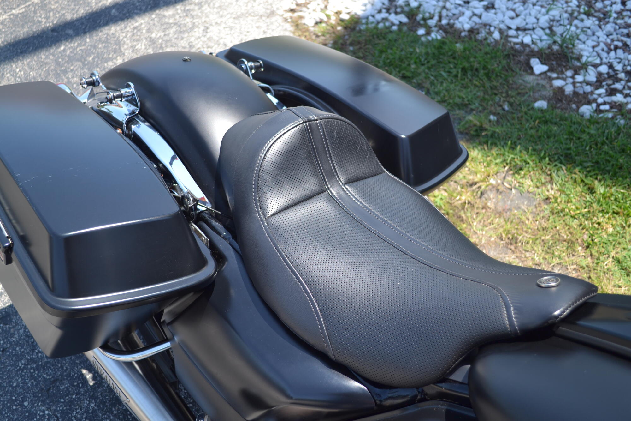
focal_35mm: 39
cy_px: 210
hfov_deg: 49.6
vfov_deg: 34.2
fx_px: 683
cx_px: 316
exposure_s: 1/250
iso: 100
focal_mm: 26
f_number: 4.2
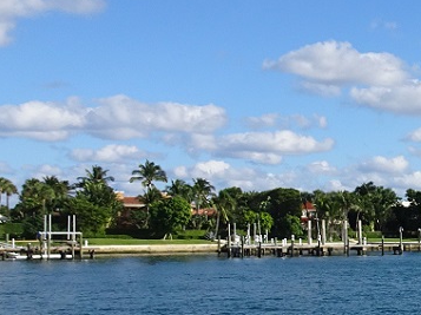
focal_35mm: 76
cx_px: 626
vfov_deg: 19.2
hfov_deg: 21.6
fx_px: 923
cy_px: 248
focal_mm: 4.1
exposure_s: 1/1000
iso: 80
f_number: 3.5
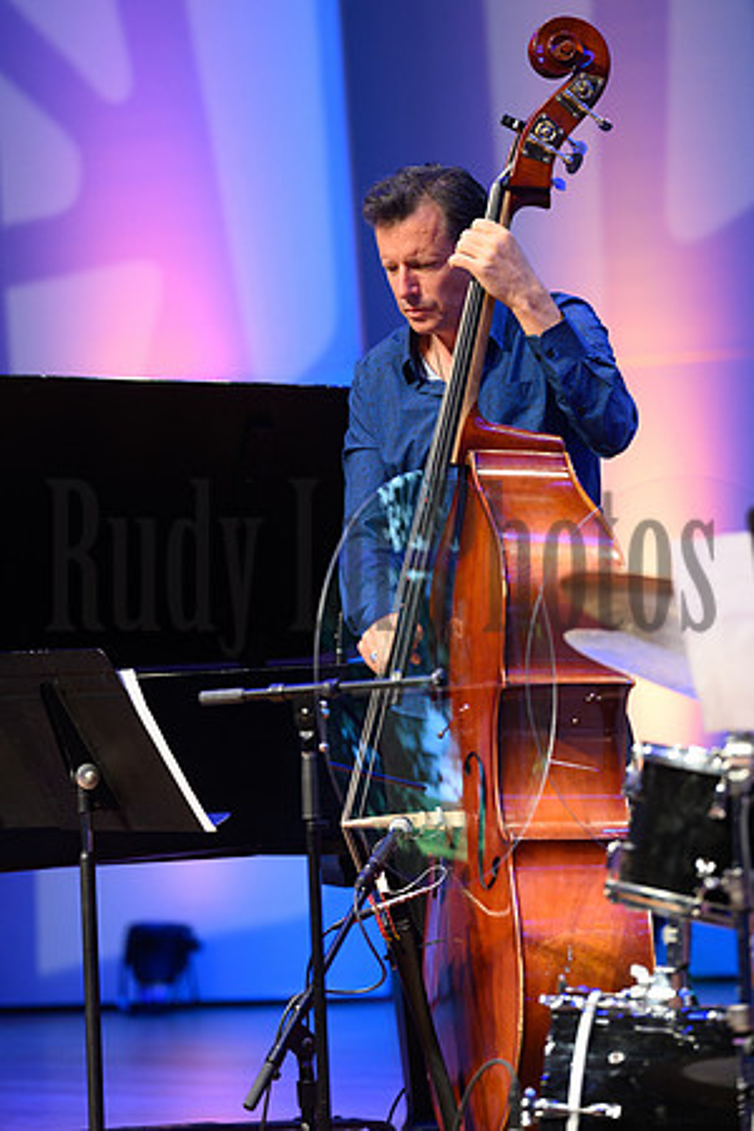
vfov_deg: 10.3
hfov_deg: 6.9
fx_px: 6283
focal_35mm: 200
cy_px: 566
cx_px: 377
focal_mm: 200
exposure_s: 1/160
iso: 1600
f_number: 4
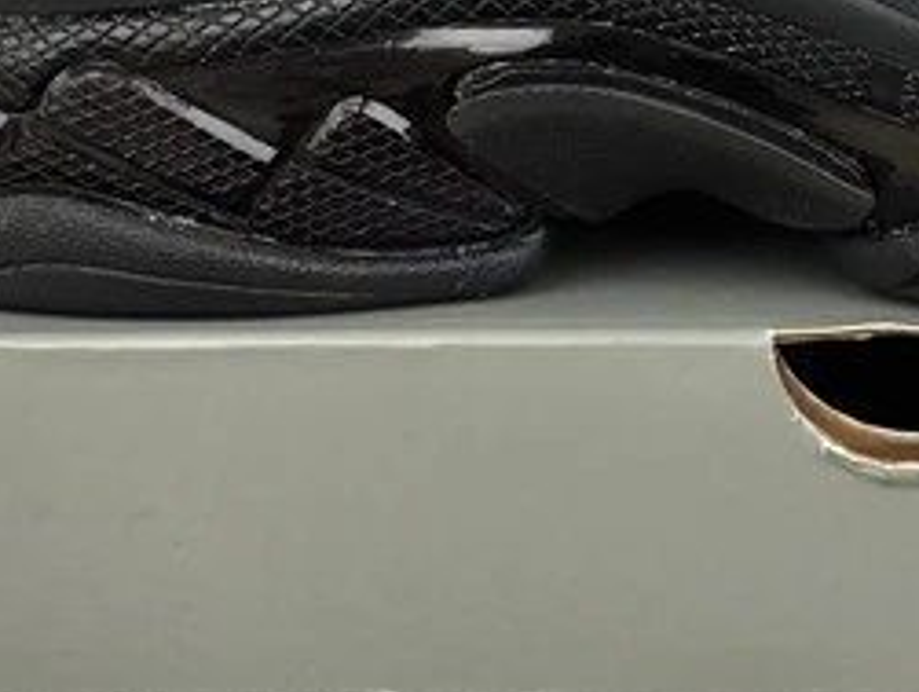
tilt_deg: -18.3
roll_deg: +0.5
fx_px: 2951
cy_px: 79
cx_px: 820
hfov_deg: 17.4
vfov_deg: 13.3
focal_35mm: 111
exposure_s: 1/100
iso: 40
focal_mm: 3.3
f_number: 2.4
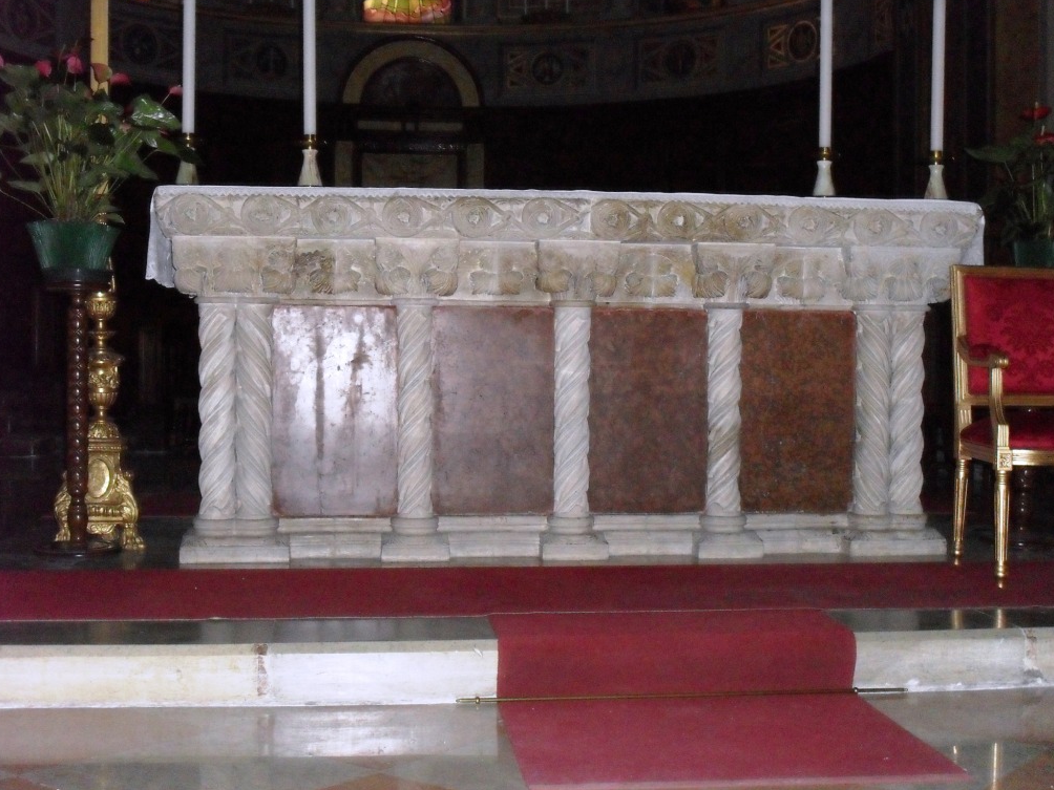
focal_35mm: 50
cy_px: 389
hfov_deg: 38.2
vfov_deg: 29.1
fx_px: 1522
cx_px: 527
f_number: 3.9
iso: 320
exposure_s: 1/45
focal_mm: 8.7
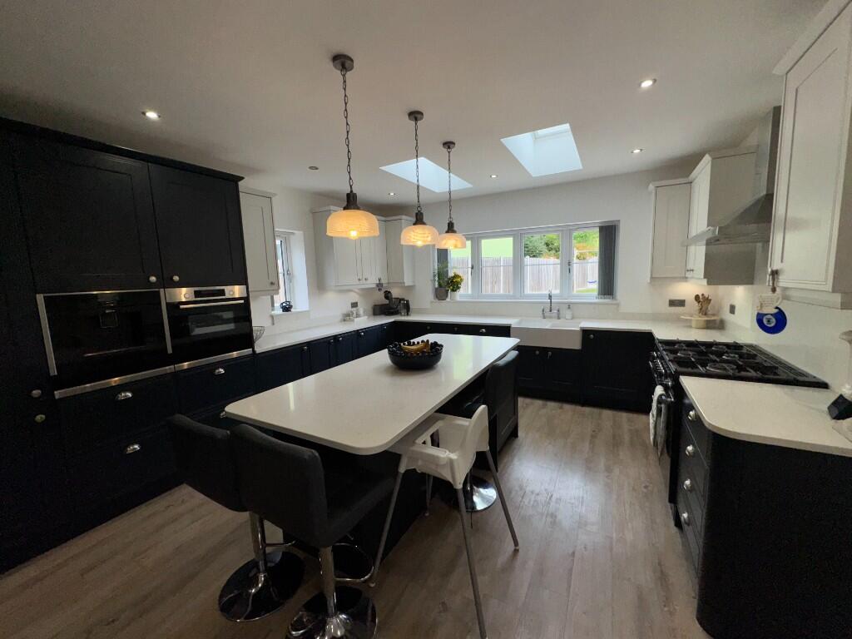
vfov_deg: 85.7
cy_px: 320
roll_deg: +2.1
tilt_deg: -7.7
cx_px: 426
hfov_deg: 102.1
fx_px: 345
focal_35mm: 14
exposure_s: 1/279
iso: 32
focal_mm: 2.22
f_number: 2.2
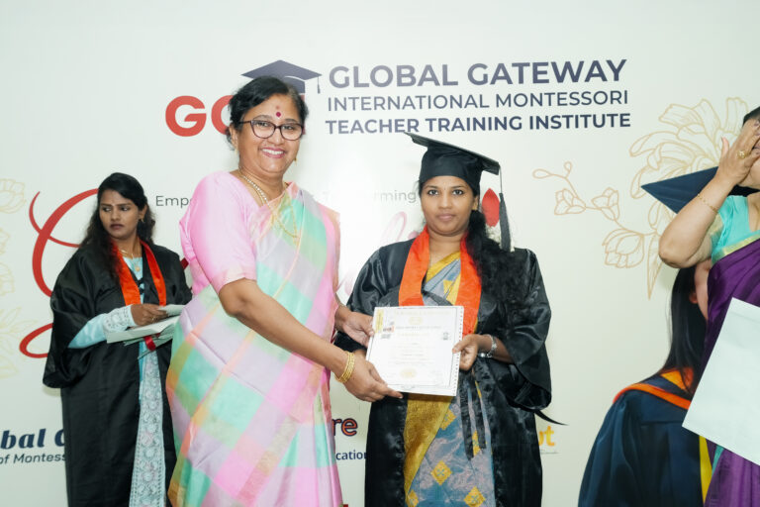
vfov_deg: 26.0
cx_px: 380
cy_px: 254
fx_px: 1098
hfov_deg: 38.2
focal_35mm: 52
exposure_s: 1/125
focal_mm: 52
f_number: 6.3
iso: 800
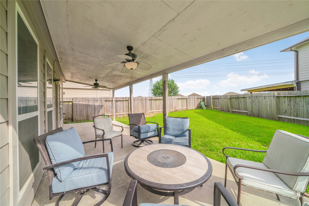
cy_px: 103
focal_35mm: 13
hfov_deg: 108.3
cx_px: 154
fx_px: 112
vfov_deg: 85.4
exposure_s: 1/160
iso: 200
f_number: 9
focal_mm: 13
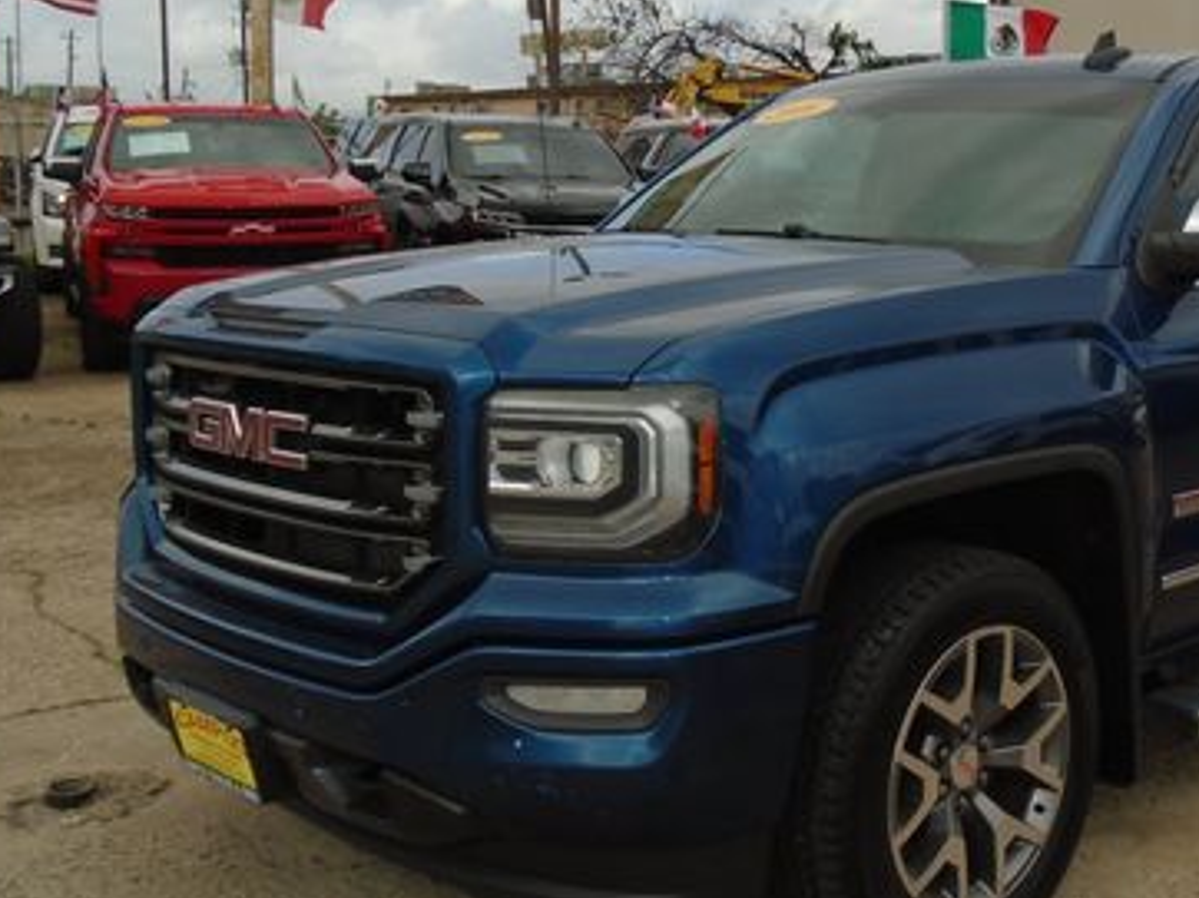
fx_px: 1592
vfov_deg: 31.4
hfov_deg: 40.1
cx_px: 908
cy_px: 391
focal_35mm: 46
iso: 100
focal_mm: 4.6
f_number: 3.2
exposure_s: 1/1000
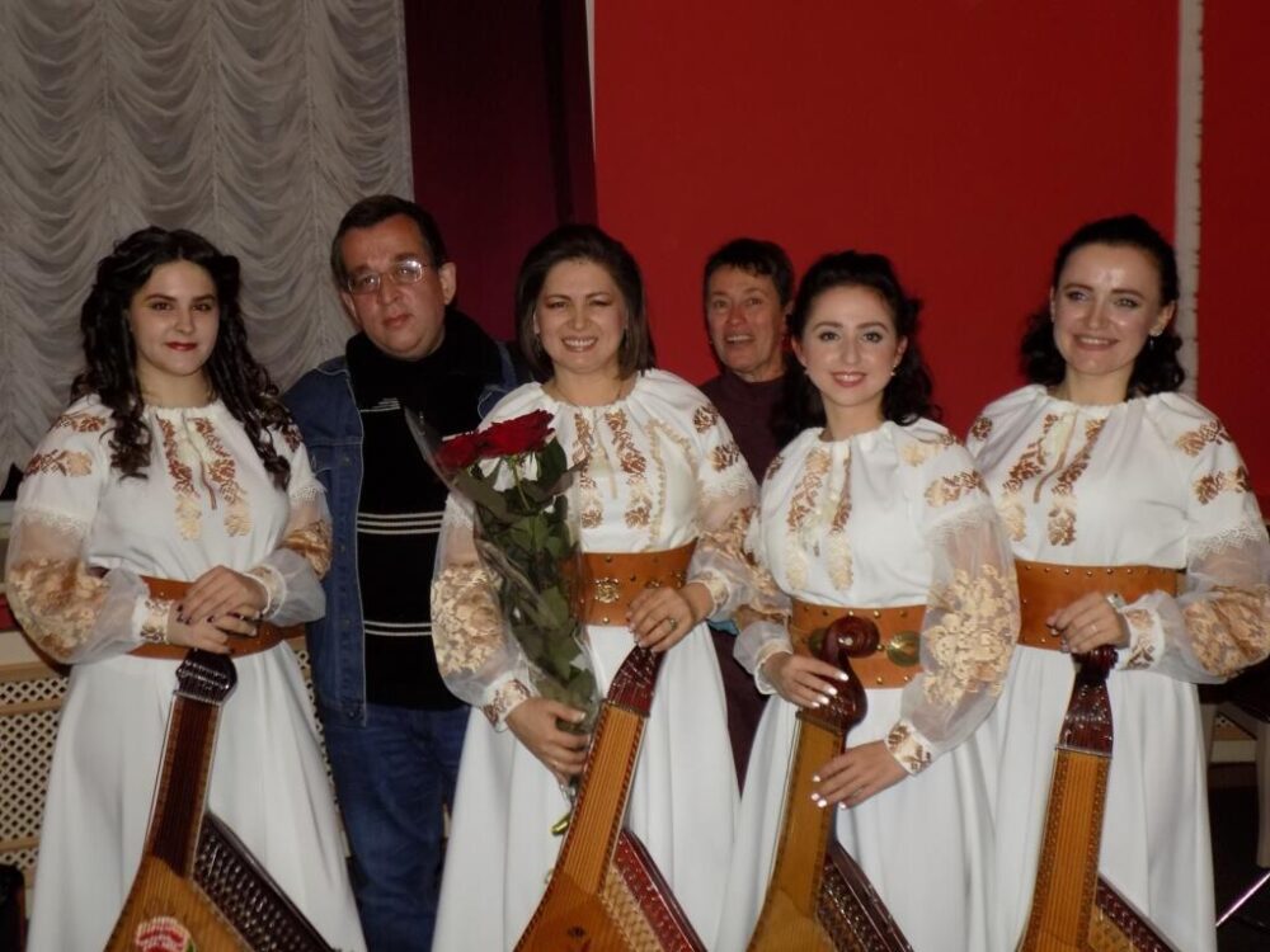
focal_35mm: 34
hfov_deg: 54.0
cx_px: 635
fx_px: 1247
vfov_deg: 41.8
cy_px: 476
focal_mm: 6.1
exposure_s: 1/30
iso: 200
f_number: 3.4
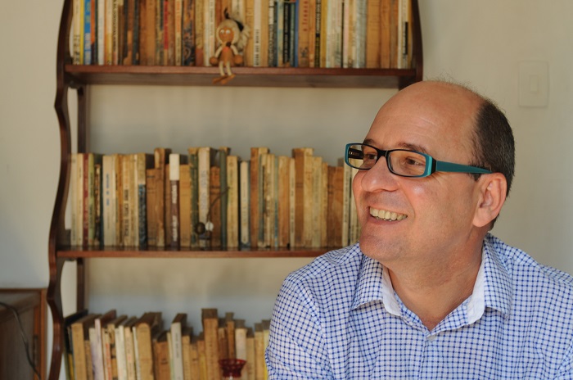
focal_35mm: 52
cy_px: 190
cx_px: 286
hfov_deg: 37.9
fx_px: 834
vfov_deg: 25.7
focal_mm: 35
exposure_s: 1/30
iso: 200
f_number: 4
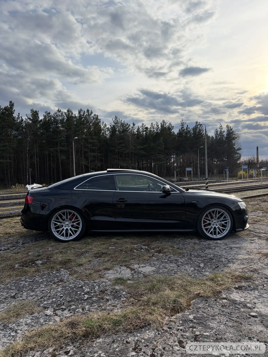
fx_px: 268
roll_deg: +2.3
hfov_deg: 53.1
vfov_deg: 67.3
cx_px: 134
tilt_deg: -0.3
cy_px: 178
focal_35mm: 26
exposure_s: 1/3125
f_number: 1.6
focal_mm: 5.96
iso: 50
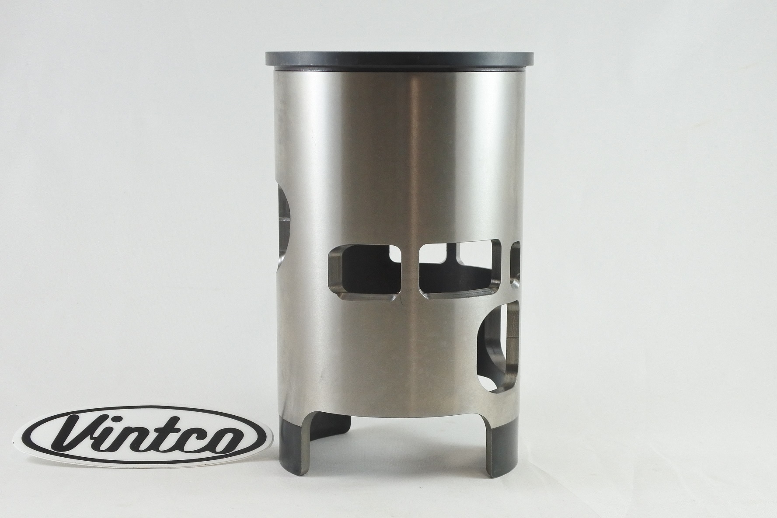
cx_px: 388
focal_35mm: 43
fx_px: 928
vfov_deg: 31.2
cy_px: 259
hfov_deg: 45.4
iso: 450
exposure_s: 1/125
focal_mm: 16.1
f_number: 4.5
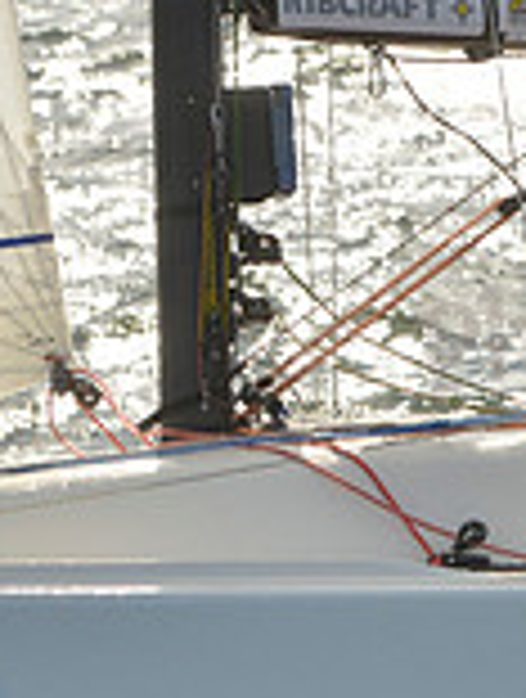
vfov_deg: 4.5
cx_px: 1286
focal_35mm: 438
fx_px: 8838
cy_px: 453
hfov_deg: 3.4
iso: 400
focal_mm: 122
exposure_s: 1/2000
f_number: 8
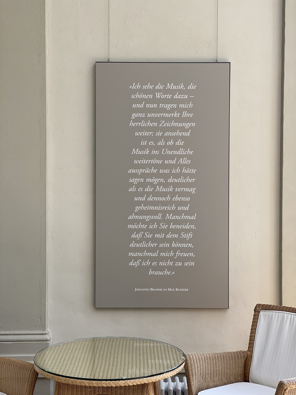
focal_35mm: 52
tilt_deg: -0.7
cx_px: 148
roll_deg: -0.5
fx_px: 593
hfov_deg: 28.0
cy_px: 198
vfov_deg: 36.8
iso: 25
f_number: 2
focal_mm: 6
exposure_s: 1/122
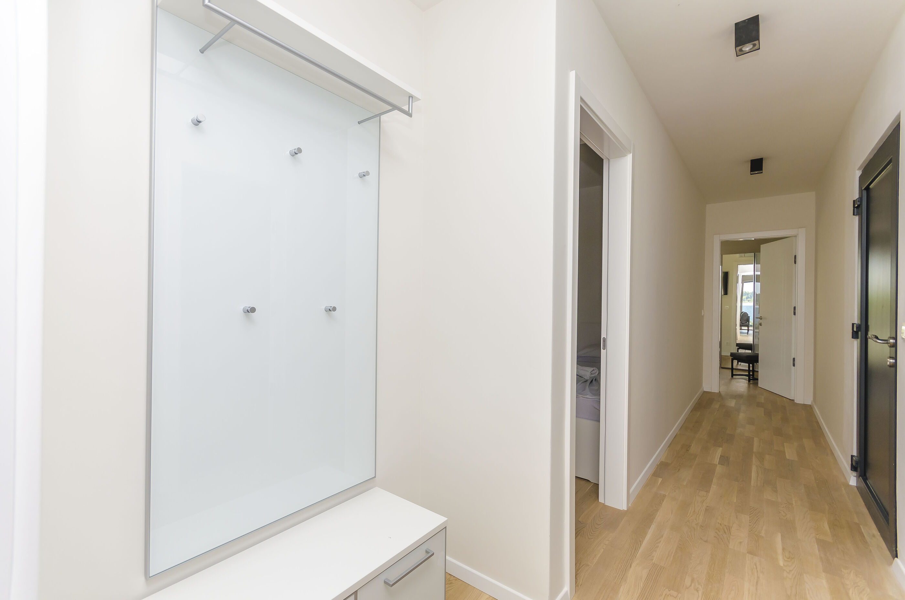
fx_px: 376
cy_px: 300
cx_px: 452
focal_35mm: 15
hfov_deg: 100.5
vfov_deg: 77.1
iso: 100
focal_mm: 10
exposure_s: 1/100
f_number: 8
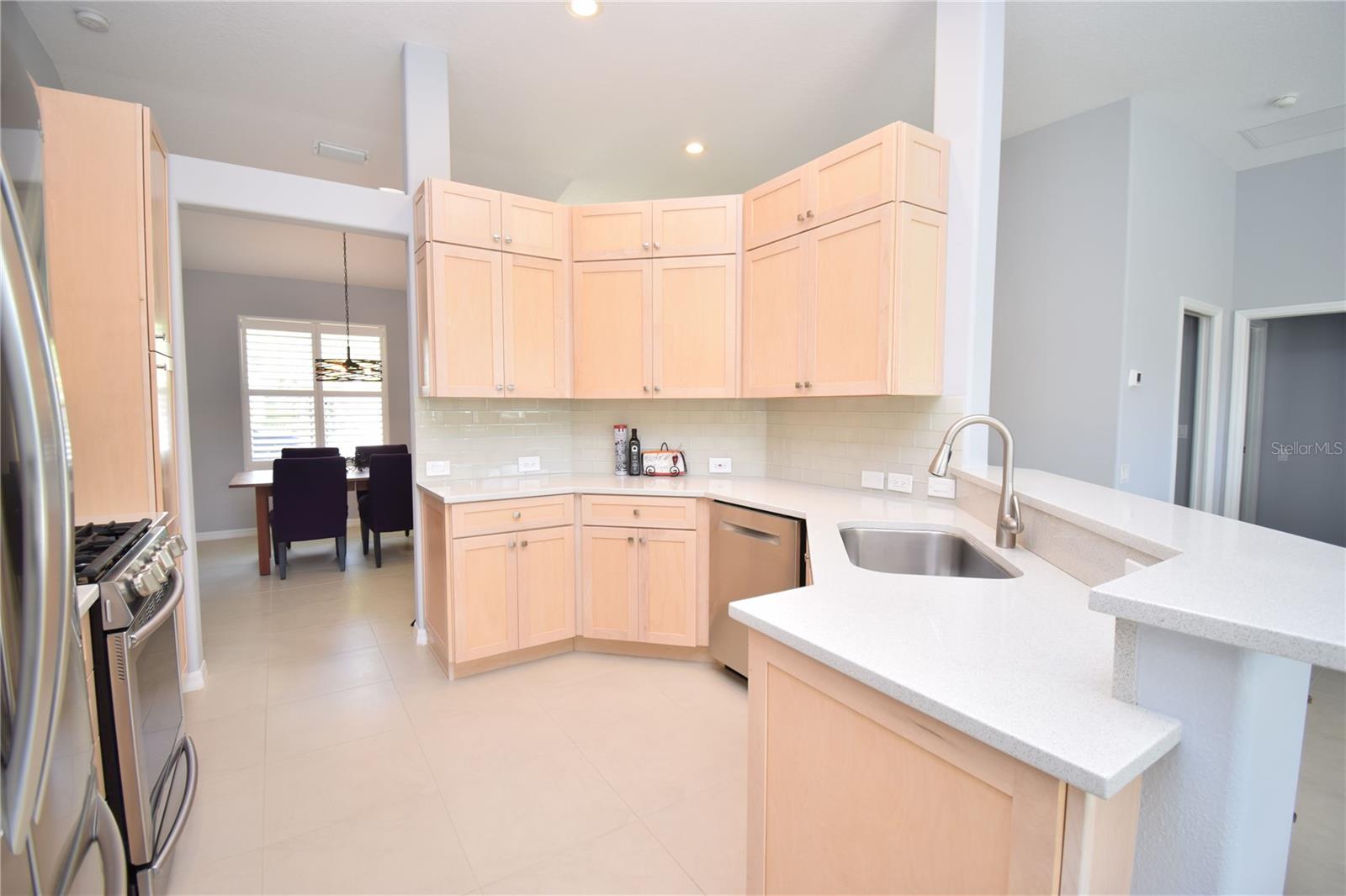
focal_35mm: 15
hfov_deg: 100.4
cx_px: 673
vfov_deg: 77.3
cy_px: 448
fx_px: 561
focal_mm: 10
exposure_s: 1/10
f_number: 4.5
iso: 100
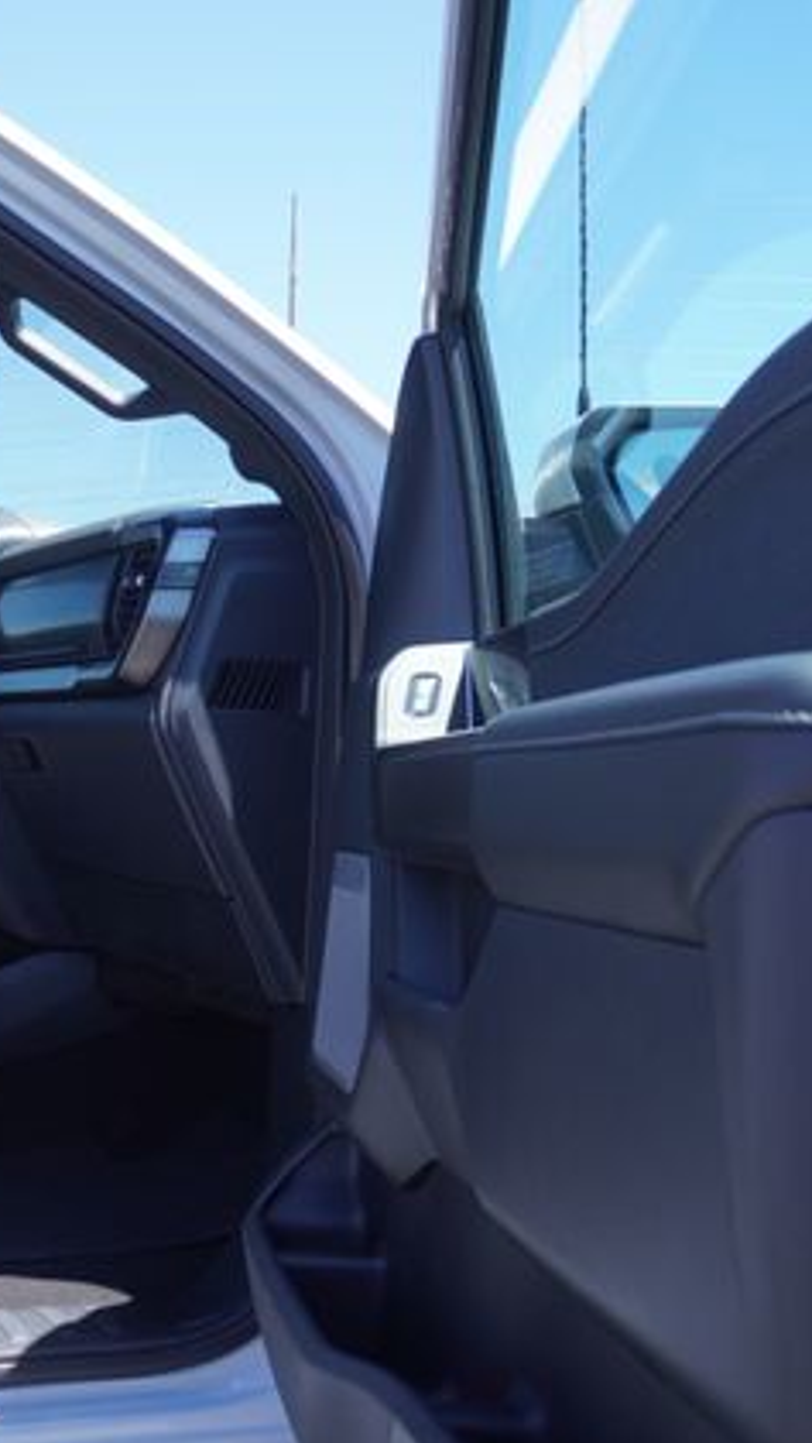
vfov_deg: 47.3
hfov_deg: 26.3
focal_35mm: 43
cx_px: 3
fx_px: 1645
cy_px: 730
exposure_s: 1/125
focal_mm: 18
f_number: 5.6
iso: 100
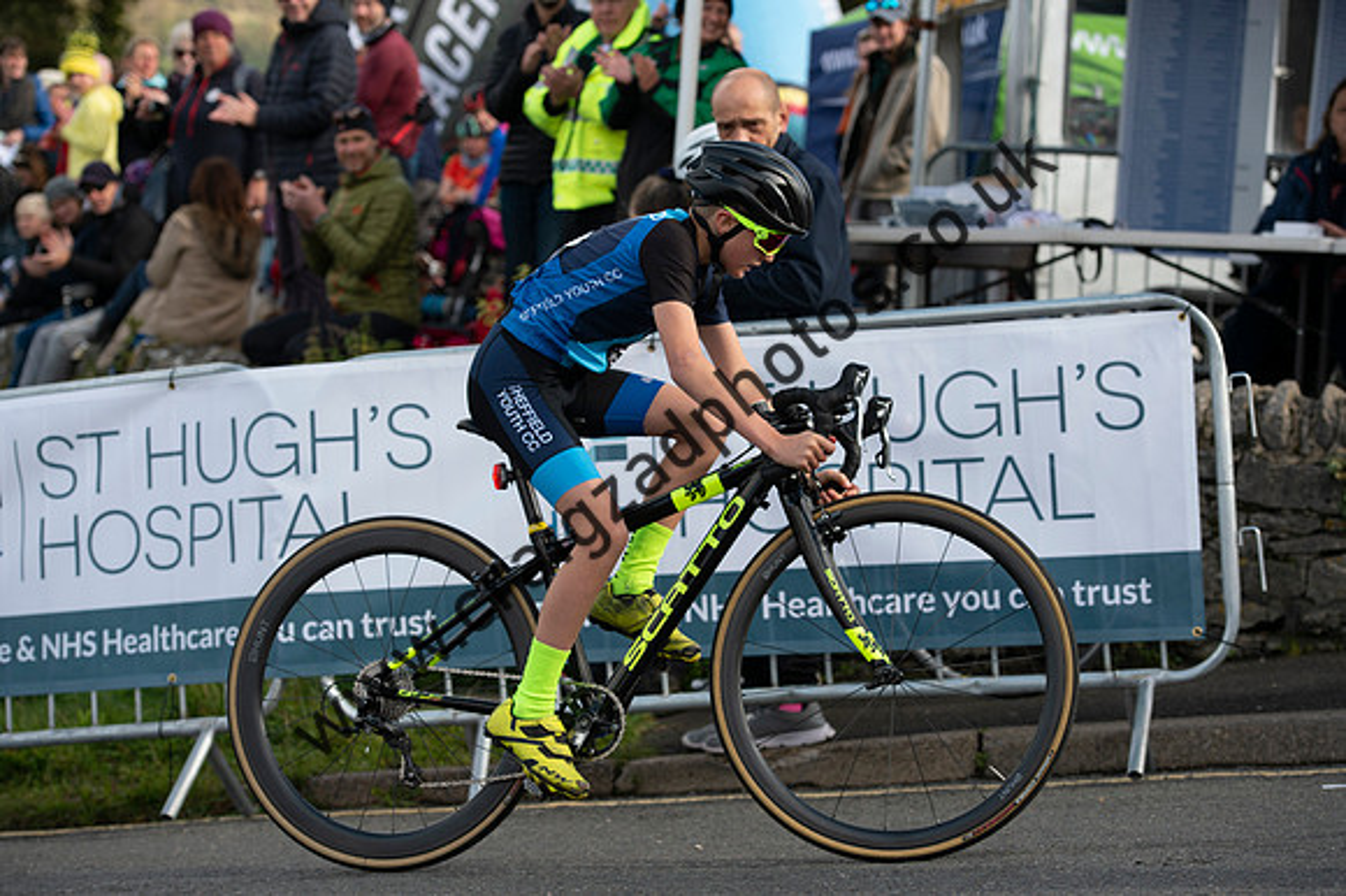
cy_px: 448
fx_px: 3438
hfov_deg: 22.2
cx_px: 673
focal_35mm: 92
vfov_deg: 14.8
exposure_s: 1/1250
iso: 360
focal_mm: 92
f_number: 4.5
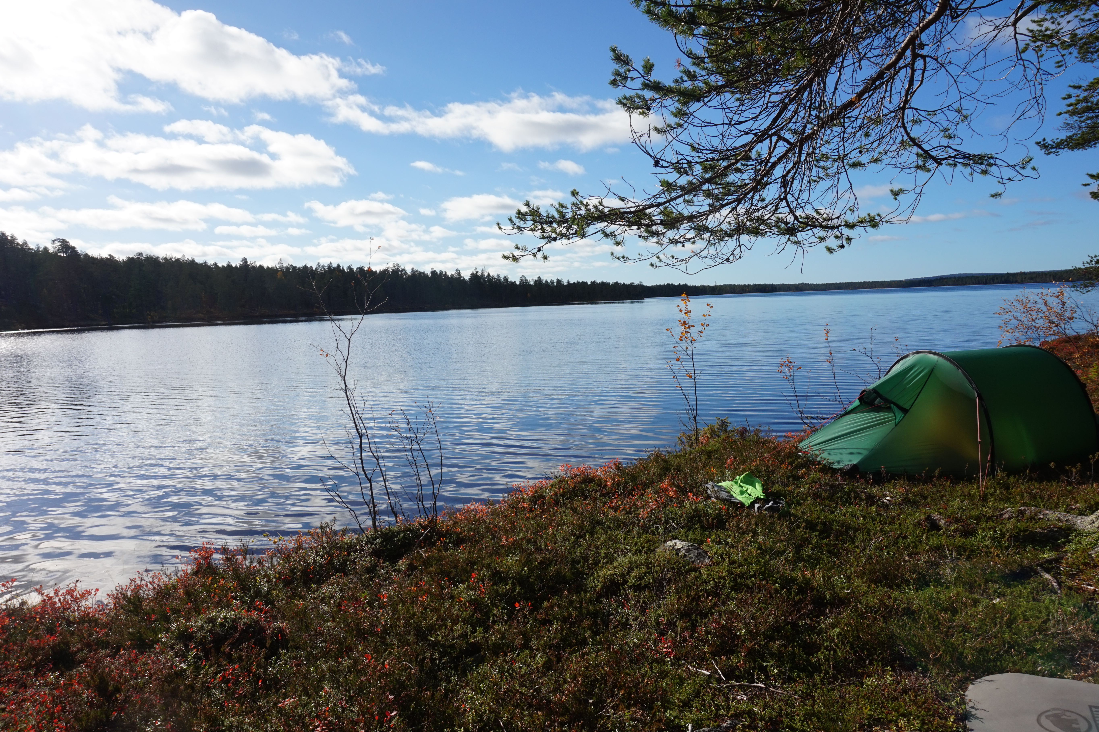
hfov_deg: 73.8
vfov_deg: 53.1
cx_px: 550
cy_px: 366
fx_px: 732
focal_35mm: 24
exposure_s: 1/160
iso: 100
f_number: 13
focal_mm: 16
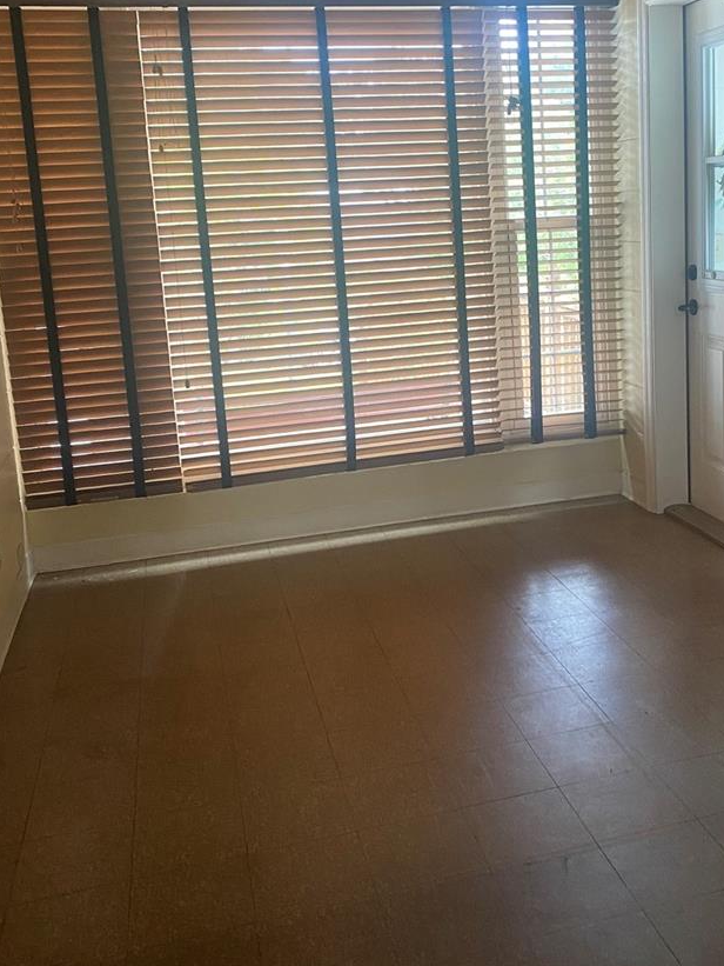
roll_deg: +0.4
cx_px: 488
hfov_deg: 37.3
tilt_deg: -8.9
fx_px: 1059
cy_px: 382
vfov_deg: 48.6
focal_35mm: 38
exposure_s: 1/60
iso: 200
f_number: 1.8
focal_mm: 4.25
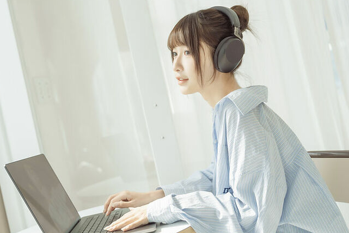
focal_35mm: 45
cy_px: 116
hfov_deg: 43.6
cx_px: 178
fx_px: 436
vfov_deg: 29.9
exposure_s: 1/160
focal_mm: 37
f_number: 2.8
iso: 100
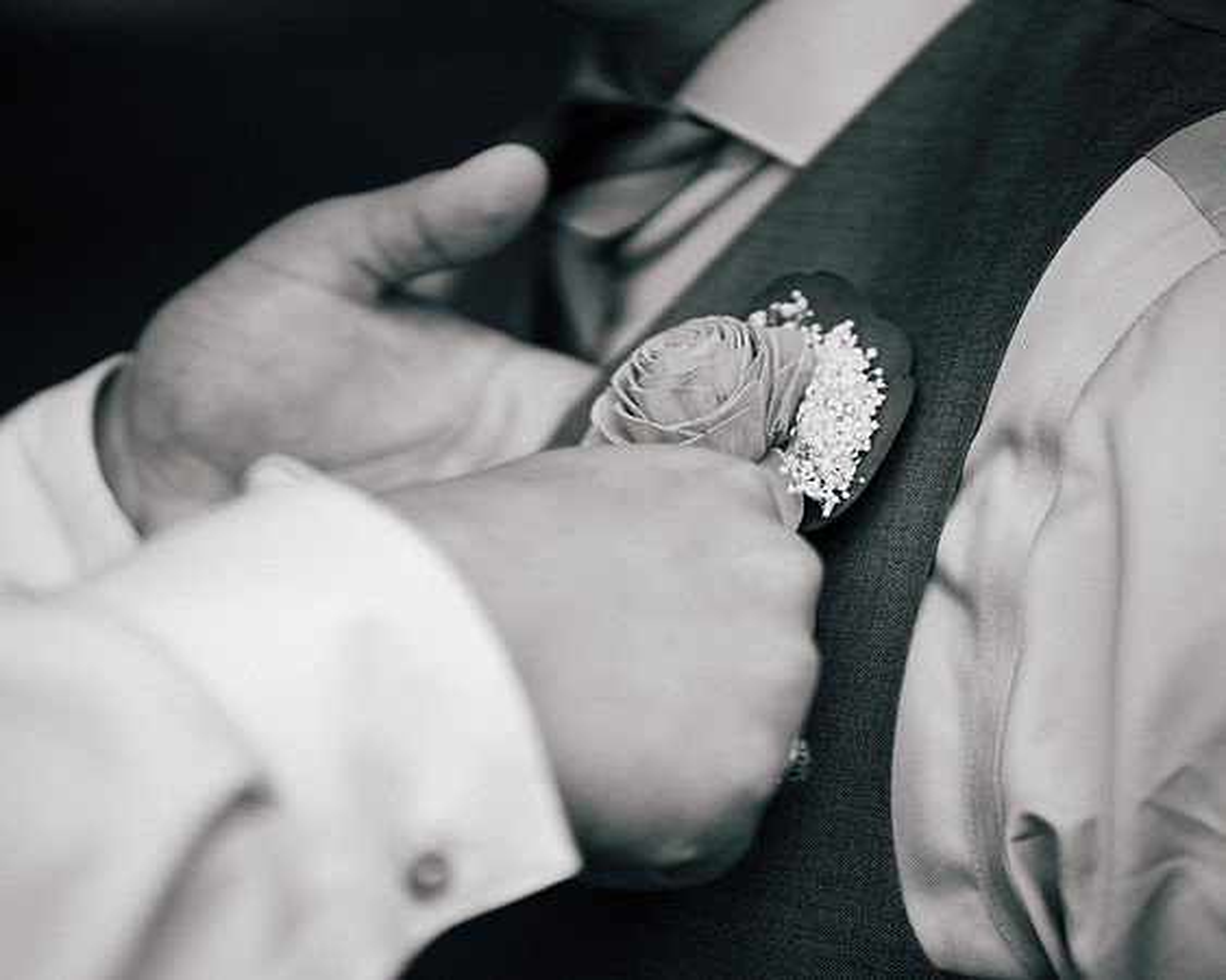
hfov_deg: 20.0
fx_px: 3471
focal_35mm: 96
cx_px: 667
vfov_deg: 16.1
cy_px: 490
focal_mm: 85
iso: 320
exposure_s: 1/8000
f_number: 1.8
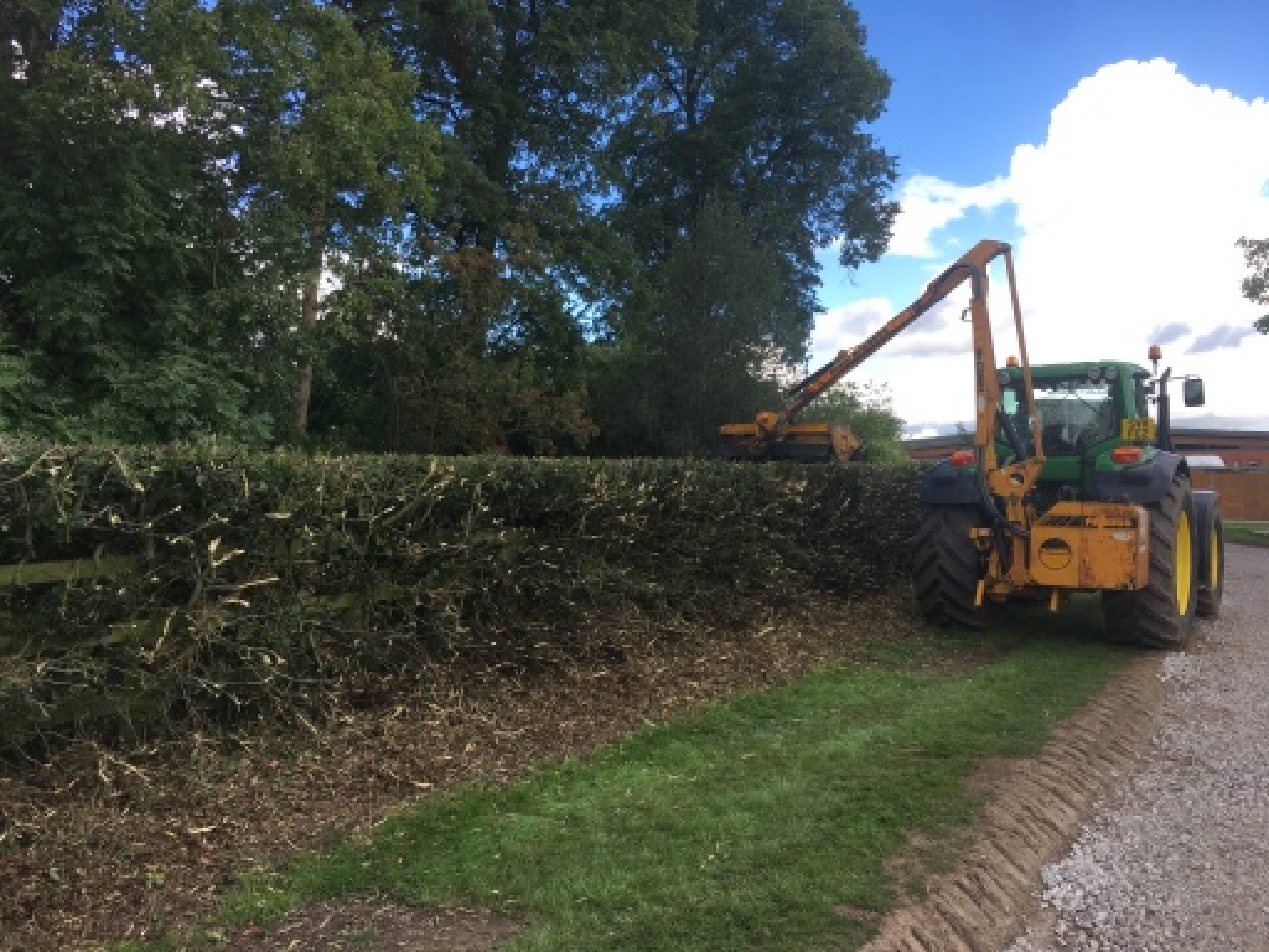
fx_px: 1063
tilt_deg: +0.0
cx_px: 634
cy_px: 476
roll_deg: +2.2
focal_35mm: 29
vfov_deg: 48.2
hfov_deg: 61.7
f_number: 2.2
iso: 25
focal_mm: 4.15
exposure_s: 1/496
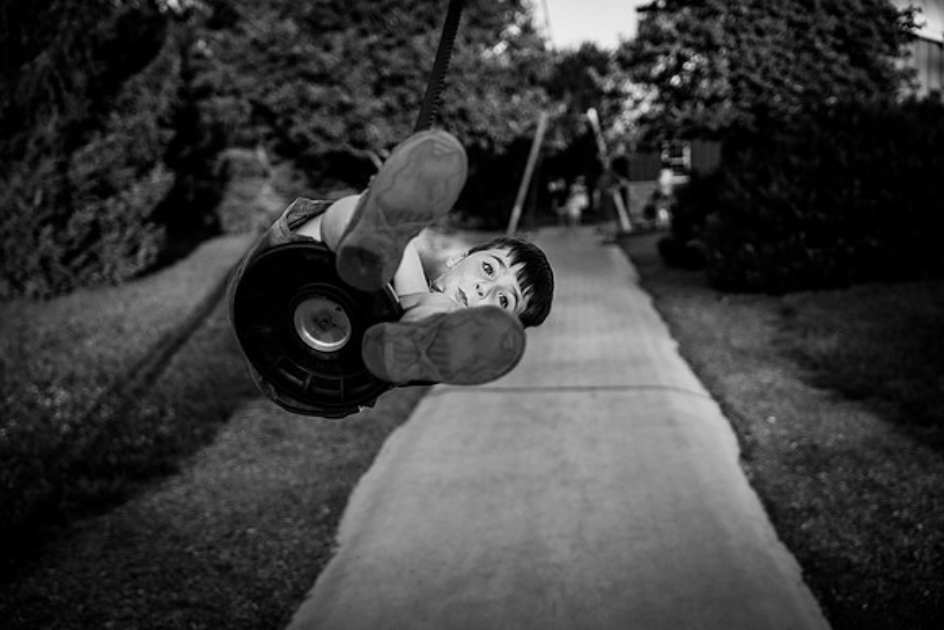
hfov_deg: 43.6
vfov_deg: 29.9
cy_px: 315
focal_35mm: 45
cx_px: 472
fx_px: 1180
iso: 200
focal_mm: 45
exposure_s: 1/1250
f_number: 2.8
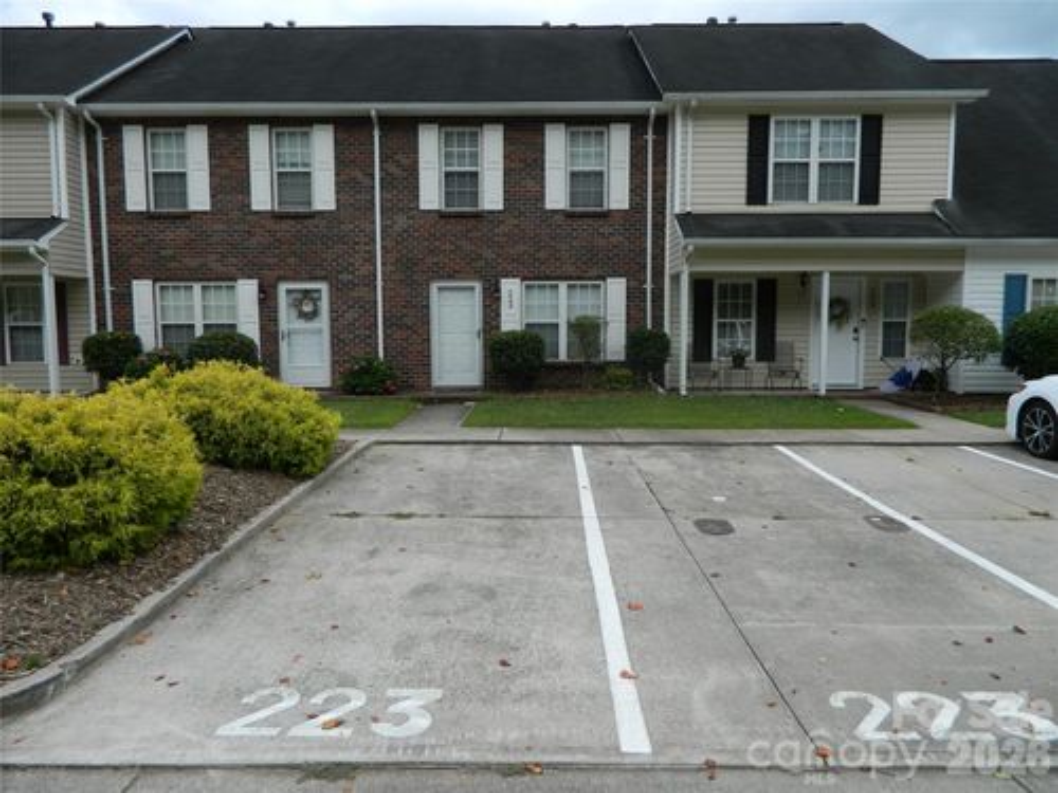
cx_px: 529
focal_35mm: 25
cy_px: 396
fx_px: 764
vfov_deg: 54.9
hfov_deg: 69.4
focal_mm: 4.5
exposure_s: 1/640
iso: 80
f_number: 3.1
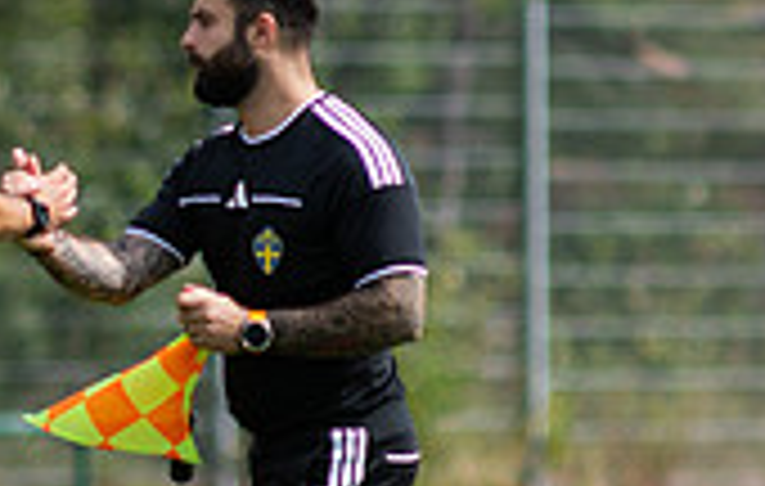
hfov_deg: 1.2
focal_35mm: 1817
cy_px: 350
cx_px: -291
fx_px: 38058
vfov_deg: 0.7
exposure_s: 1/2000
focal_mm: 300
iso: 160
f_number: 3.2
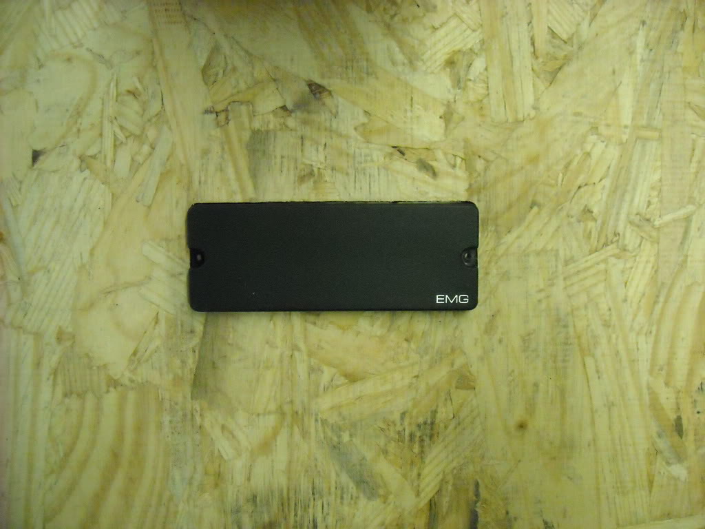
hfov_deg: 52.6
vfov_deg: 40.7
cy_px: 264
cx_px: 352
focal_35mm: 35
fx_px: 713
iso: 800
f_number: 2.8
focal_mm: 5.7
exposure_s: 1/105
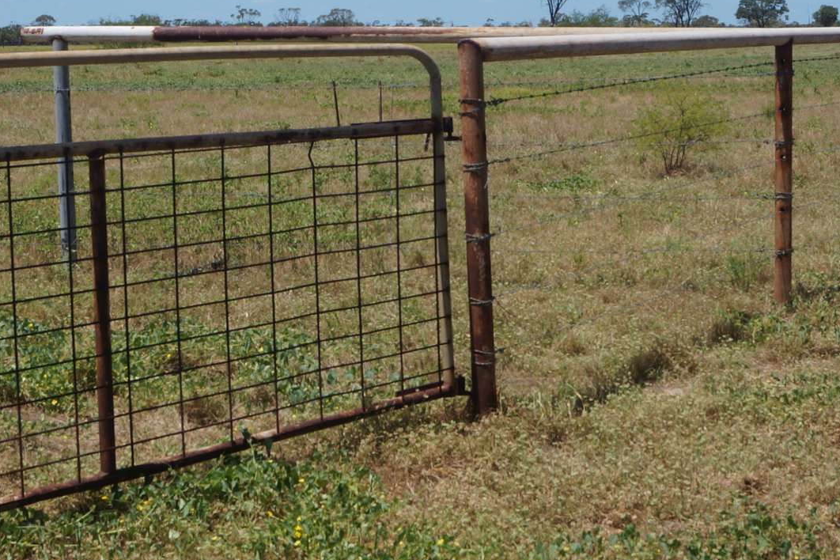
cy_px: 229
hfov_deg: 31.0
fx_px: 1517
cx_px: 415
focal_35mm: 65
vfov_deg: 20.9
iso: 100
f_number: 13
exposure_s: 1/200
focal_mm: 24
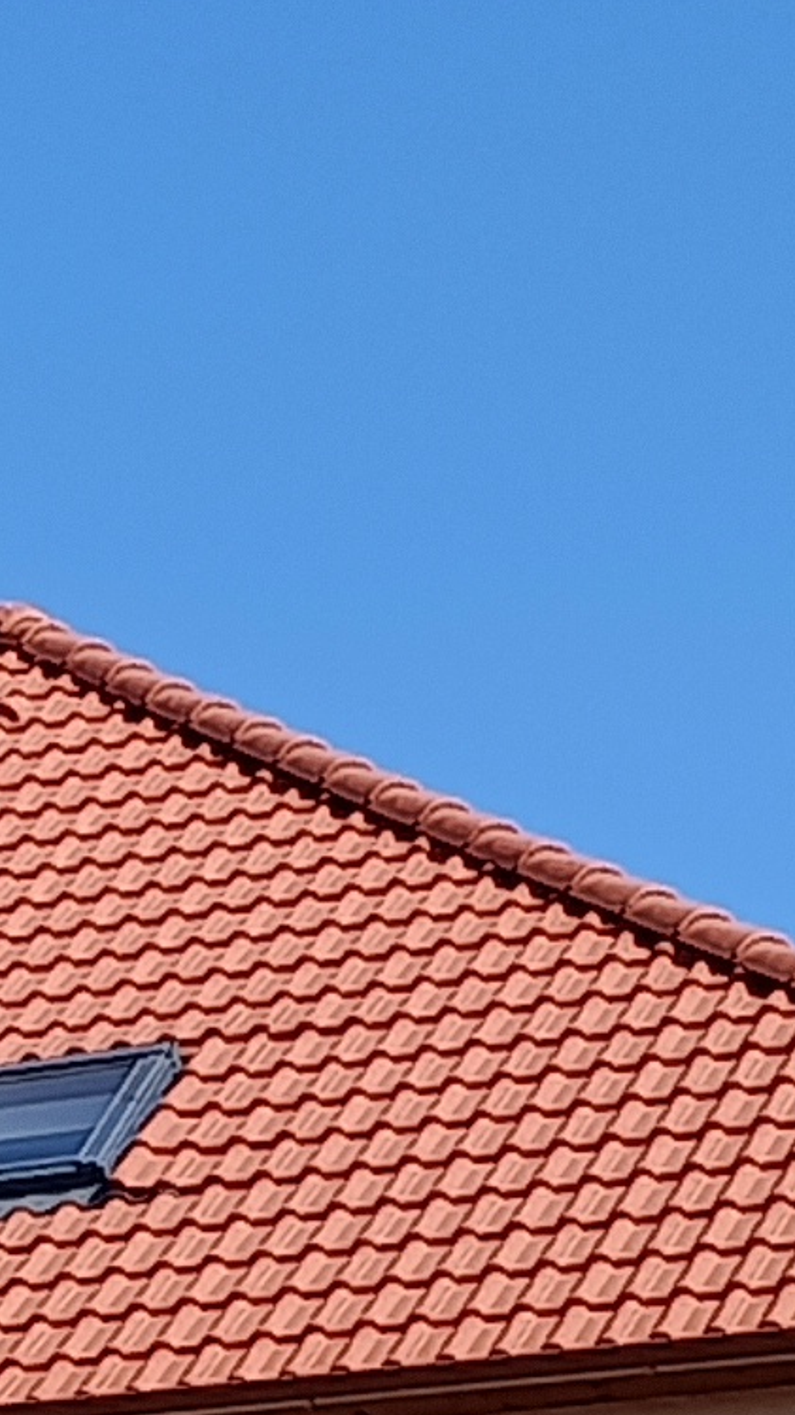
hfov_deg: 5.8
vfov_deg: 10.1
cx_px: -1178
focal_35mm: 202
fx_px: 7574
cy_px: 2598
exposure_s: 1/732
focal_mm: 6.11
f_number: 1.65
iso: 51
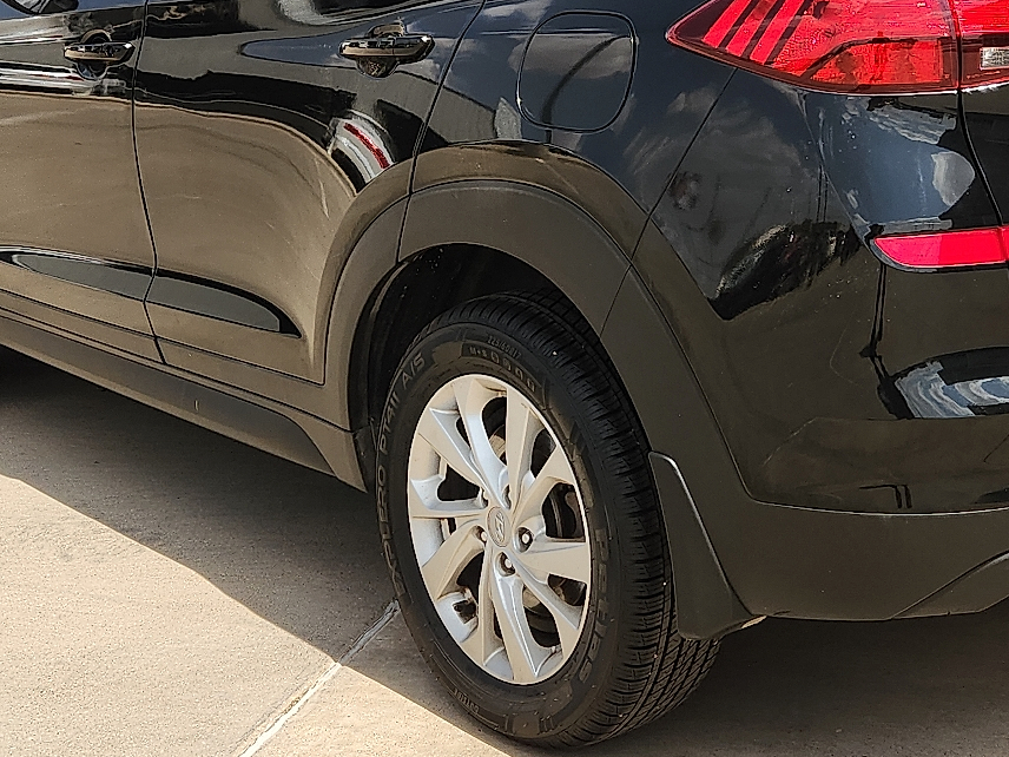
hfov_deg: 43.2
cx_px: 684
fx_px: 1253
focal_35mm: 43
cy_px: 197
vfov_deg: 33.0
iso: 50
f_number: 1.8
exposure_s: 1/1250
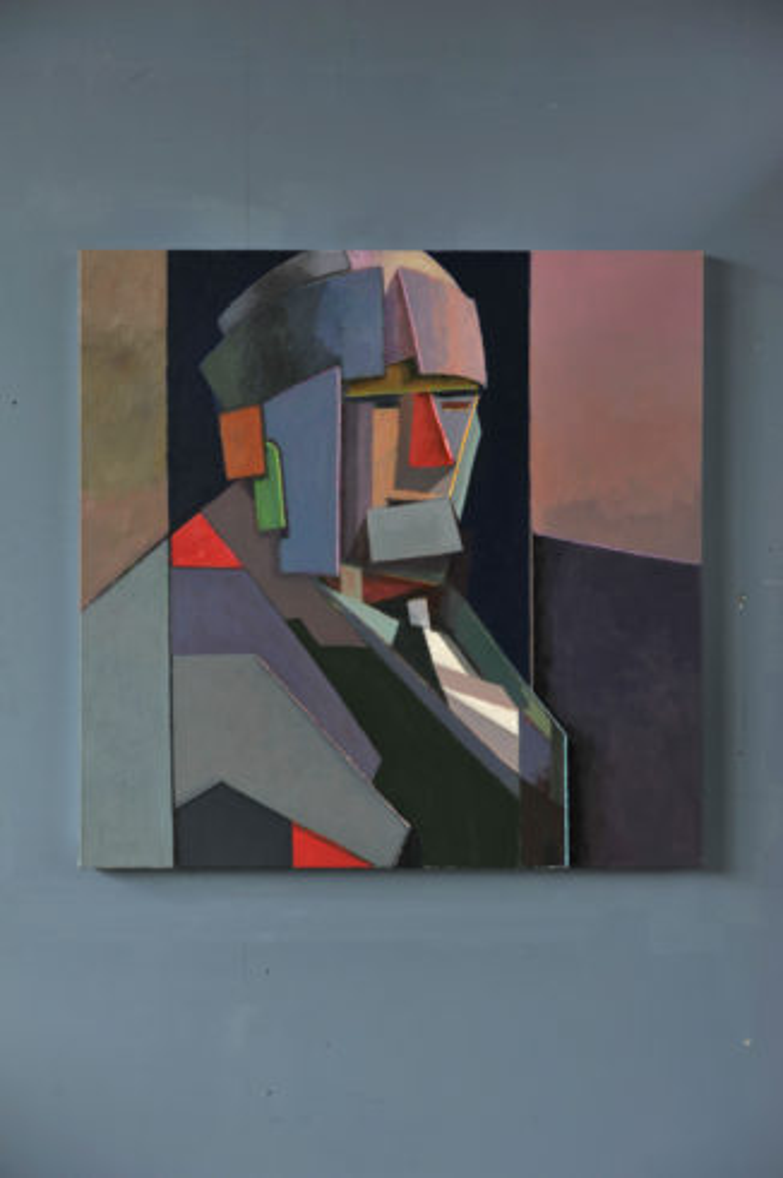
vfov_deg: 33.4
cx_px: 392
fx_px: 1960
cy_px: 589
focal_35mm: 60
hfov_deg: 22.6
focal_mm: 60
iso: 160
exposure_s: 1/25
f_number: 5.6
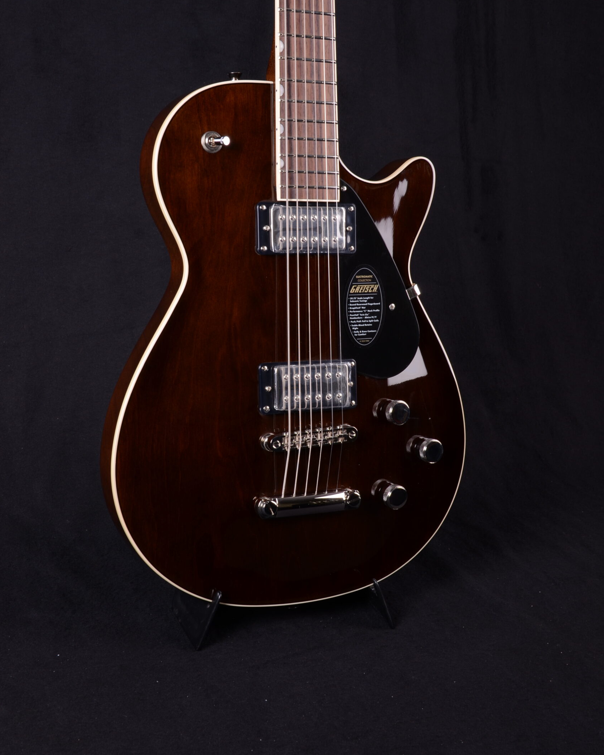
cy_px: 353
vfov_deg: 32.5
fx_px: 1296
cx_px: 301
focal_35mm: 58
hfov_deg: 26.2
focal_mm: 34
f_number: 13
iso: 200
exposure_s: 1/200
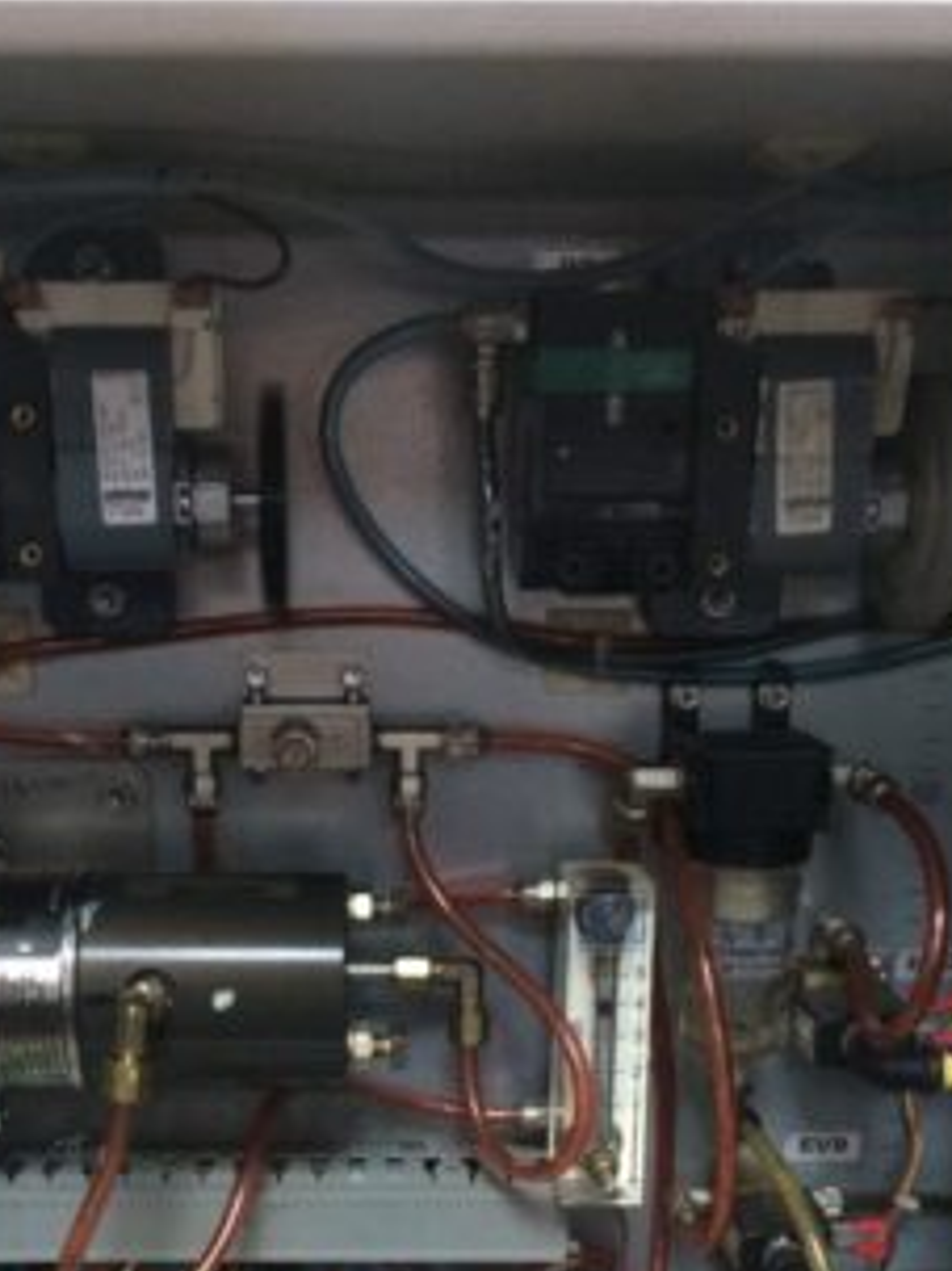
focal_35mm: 46
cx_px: 361
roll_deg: -0.8
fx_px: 1688
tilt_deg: -16.6
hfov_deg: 31.4
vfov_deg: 40.0
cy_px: 973
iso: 320
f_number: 2.2
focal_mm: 4.15
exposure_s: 1/20
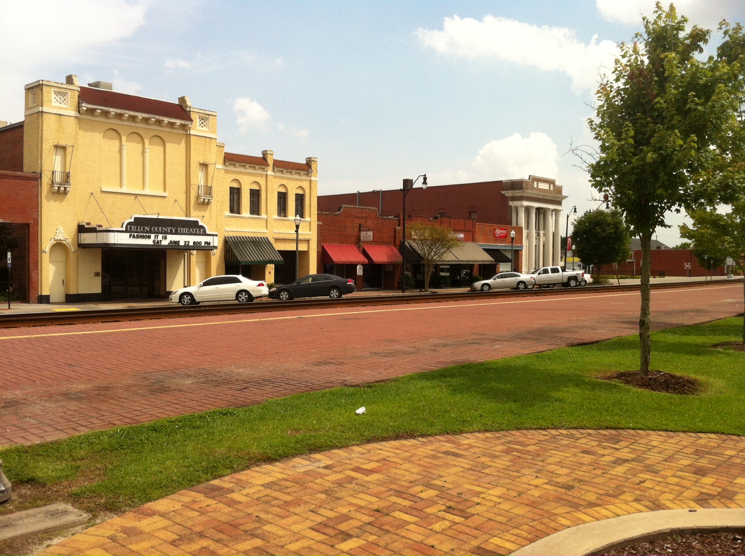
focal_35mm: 35
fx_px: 752
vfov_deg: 40.6
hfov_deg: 52.7
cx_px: 372
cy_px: 278
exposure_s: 1/2011
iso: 80
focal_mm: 3.85
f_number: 2.8
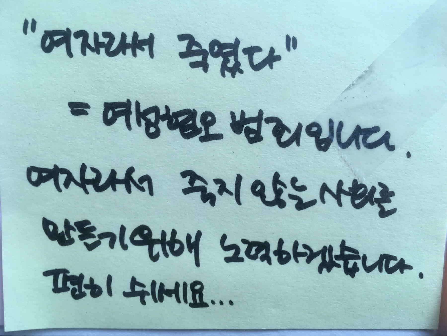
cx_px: 224
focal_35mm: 29
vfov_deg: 48.2
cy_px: 168
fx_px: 374
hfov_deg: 61.7
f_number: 2.2
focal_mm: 4.15
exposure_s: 1/60
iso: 25
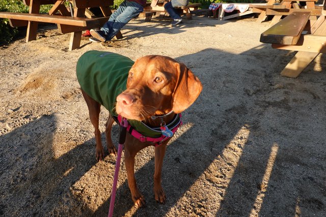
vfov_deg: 53.1
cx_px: 163
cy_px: 108
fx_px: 217
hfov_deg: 73.8
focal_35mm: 24
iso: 125
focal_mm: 9
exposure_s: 1/250
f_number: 4
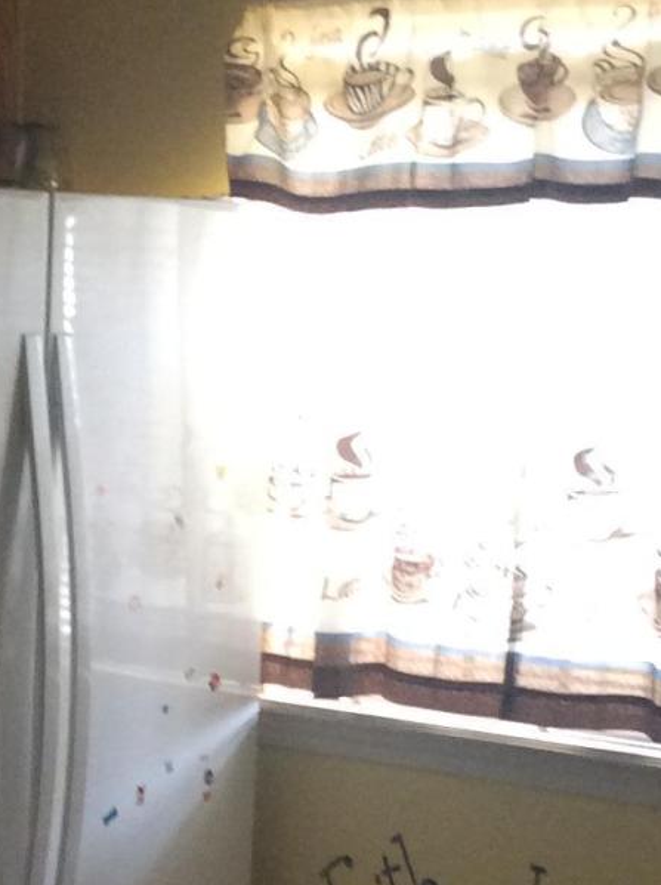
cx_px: 7
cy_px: 697
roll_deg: -1.2
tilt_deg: -9.3
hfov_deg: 13.6
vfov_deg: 18.2
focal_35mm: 107
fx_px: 2730
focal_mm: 3.3
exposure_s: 1/24
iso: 125
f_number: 2.4
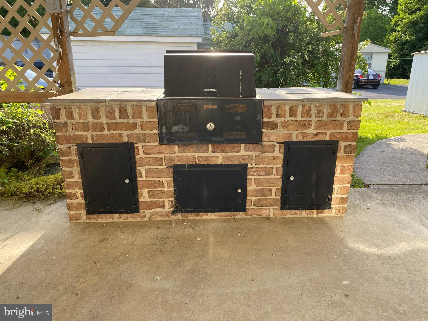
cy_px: 160
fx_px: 321
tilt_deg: -19.0
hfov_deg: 67.3
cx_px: 214
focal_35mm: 26
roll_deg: +0.2
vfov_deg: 53.1
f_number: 1.8
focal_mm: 4.25
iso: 32
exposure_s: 1/439
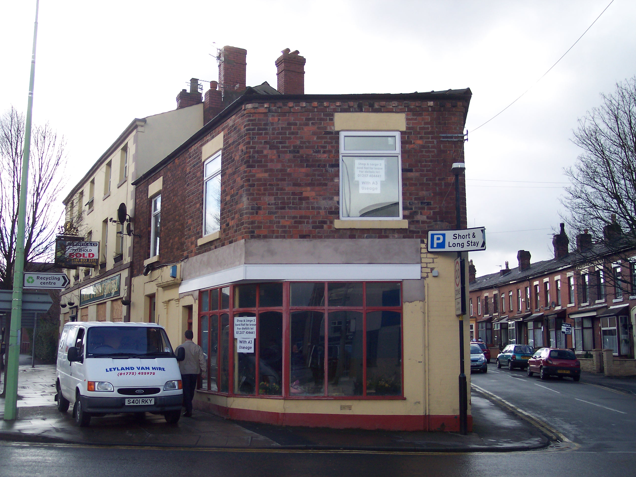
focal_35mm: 38
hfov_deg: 49.0
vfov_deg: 37.7
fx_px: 698
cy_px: 238
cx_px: 318
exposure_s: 1/700
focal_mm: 8
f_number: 2.8
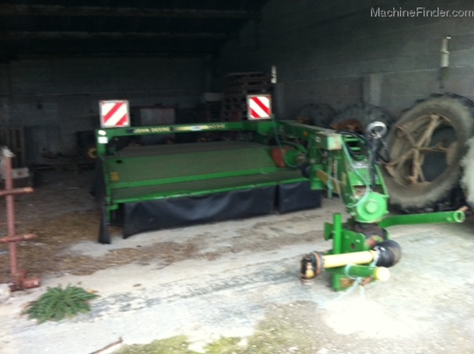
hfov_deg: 52.7
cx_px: 237
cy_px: 177
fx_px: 478
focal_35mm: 35
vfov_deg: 40.6
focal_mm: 3.85
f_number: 2.8
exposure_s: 1/15
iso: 160
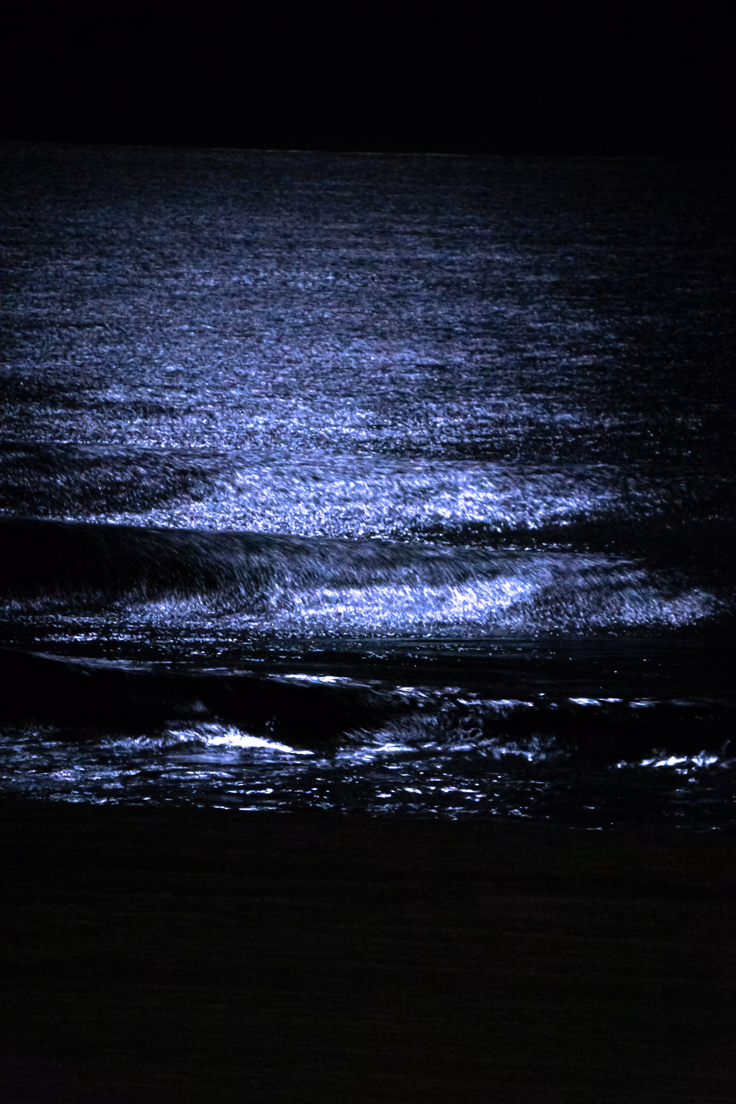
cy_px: 552
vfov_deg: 6.5
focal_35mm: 315
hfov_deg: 4.4
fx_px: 9659
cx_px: 368
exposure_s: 1/6
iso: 1600
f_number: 6.3
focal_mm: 210
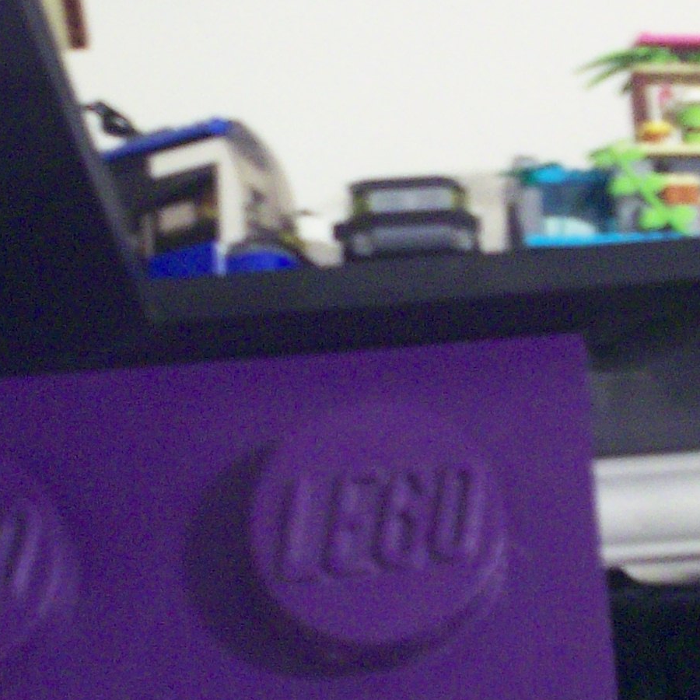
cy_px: 344
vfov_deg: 15.7
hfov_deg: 15.6
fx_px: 2540
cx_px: 210
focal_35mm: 111
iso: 200
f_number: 2.8
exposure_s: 1/8
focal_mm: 6.2
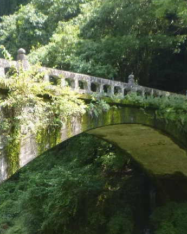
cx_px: 44
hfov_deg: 25.9
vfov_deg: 32.0
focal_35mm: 58
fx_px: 401
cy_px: 168
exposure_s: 1/60
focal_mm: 4.5
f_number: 3.9
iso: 125
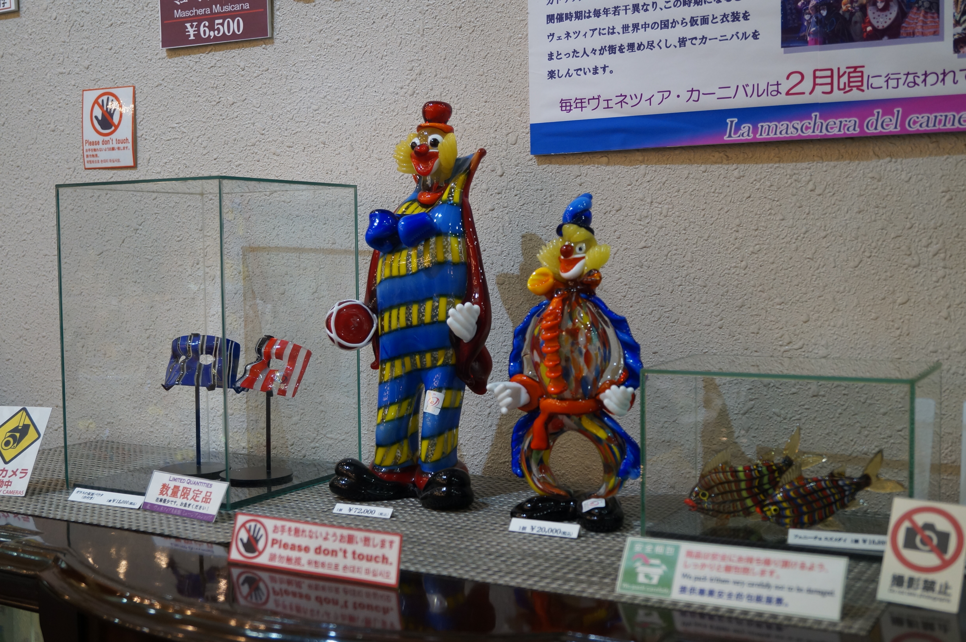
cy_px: 321
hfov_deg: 46.4
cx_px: 483
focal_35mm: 42
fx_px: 1126
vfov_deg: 31.8
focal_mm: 28
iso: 400
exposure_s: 1/60
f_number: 4.5
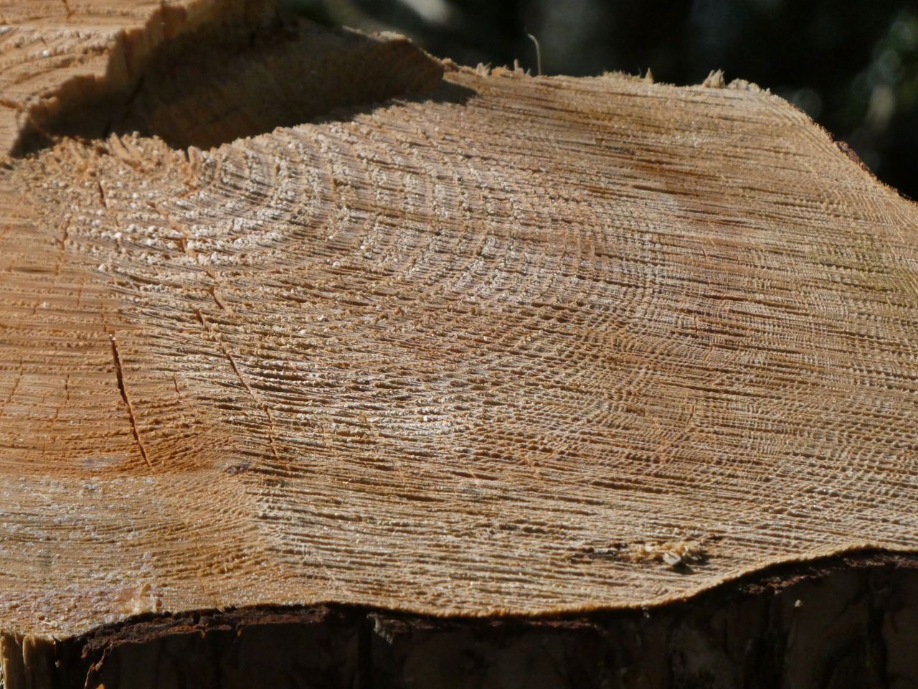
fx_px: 10608
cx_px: 459
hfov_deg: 5.0
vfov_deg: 3.7
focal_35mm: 400
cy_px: 344
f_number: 6
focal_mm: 71.7
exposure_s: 1/2500
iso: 400
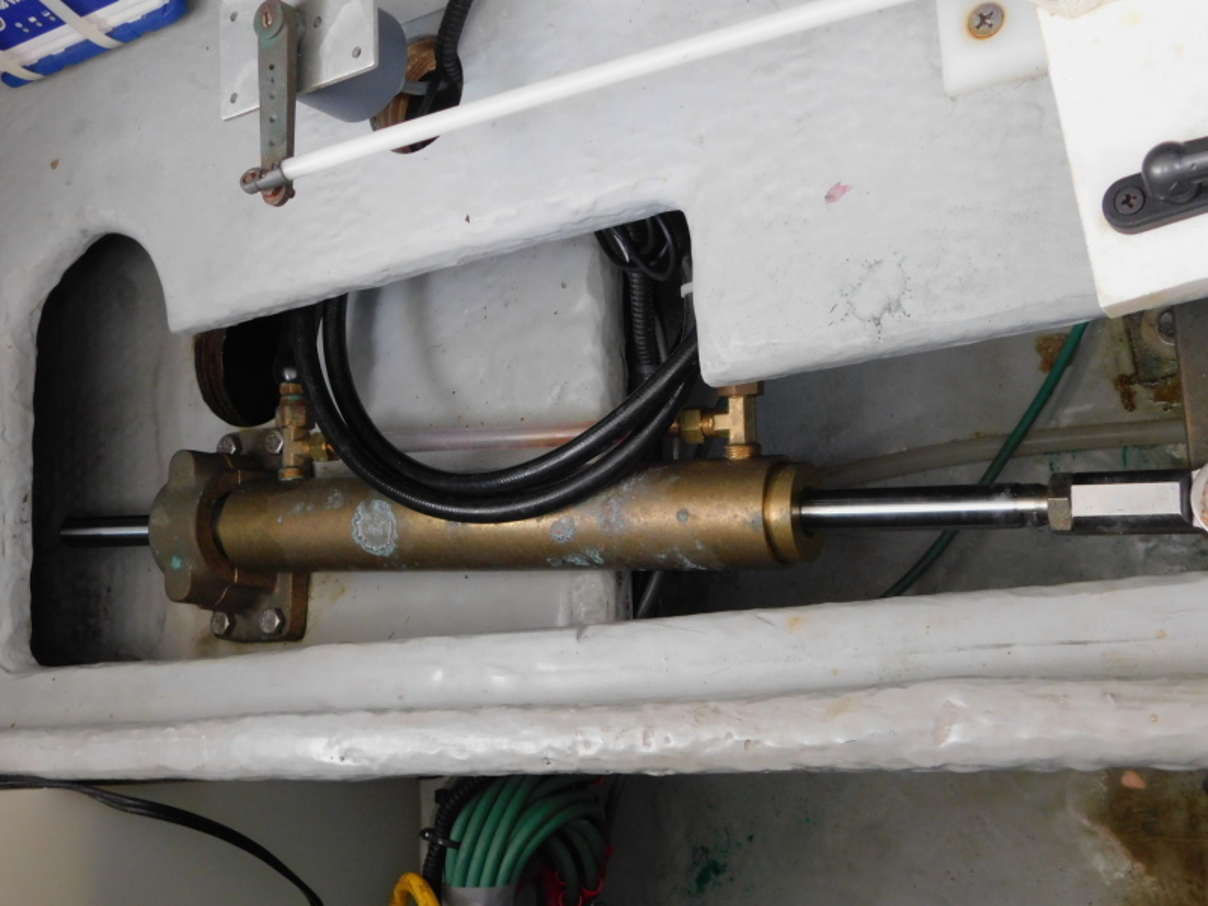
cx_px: 604
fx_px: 1396
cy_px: 453
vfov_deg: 36.0
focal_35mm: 40
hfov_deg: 46.8
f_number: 3.6
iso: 400
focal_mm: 7.1
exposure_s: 1/15
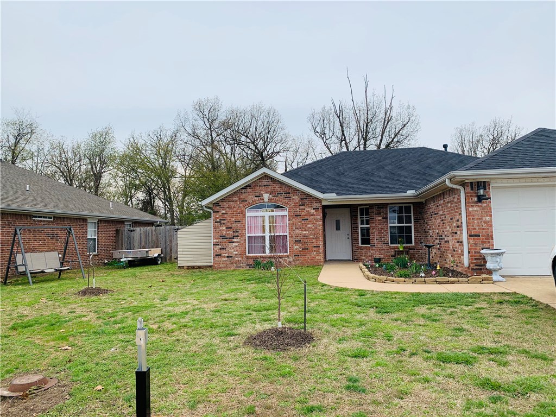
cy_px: 208
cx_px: 278
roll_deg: +1.3
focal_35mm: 26
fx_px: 418
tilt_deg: +4.0
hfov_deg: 67.3
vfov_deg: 53.1
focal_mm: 4.25
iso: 25
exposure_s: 1/1490
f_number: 1.8
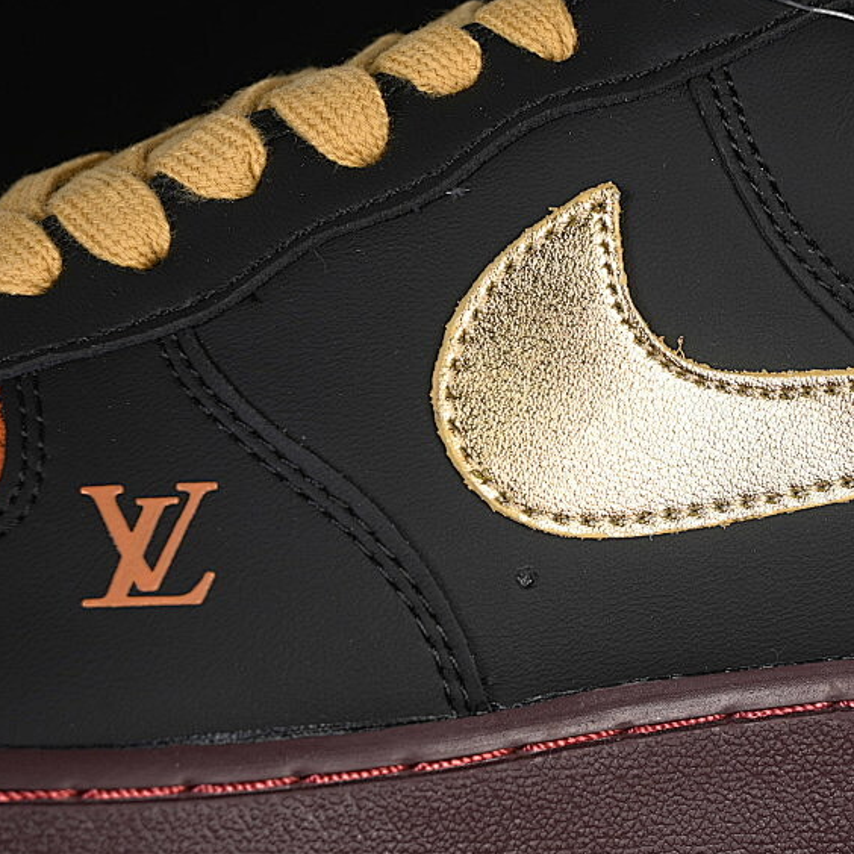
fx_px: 3405
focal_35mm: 122
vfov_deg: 14.3
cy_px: 494
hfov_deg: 14.2
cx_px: 706
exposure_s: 1/60
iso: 160
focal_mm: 50
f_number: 6.3
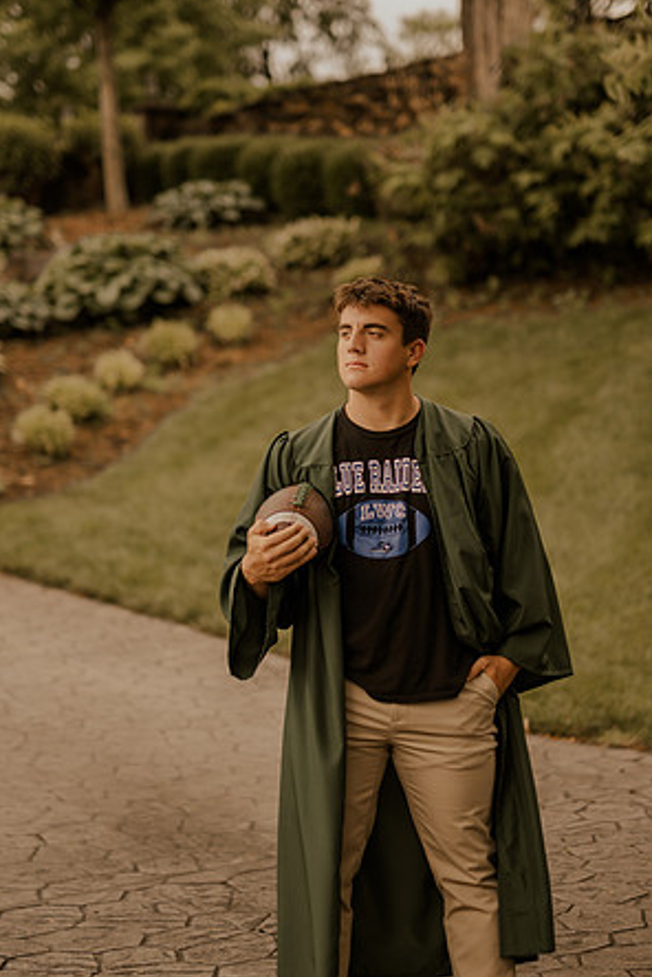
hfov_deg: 17.9
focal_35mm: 76
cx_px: 326
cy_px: 484
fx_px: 2065
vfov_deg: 26.7
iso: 64
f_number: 1.8
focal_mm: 50
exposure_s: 1/640
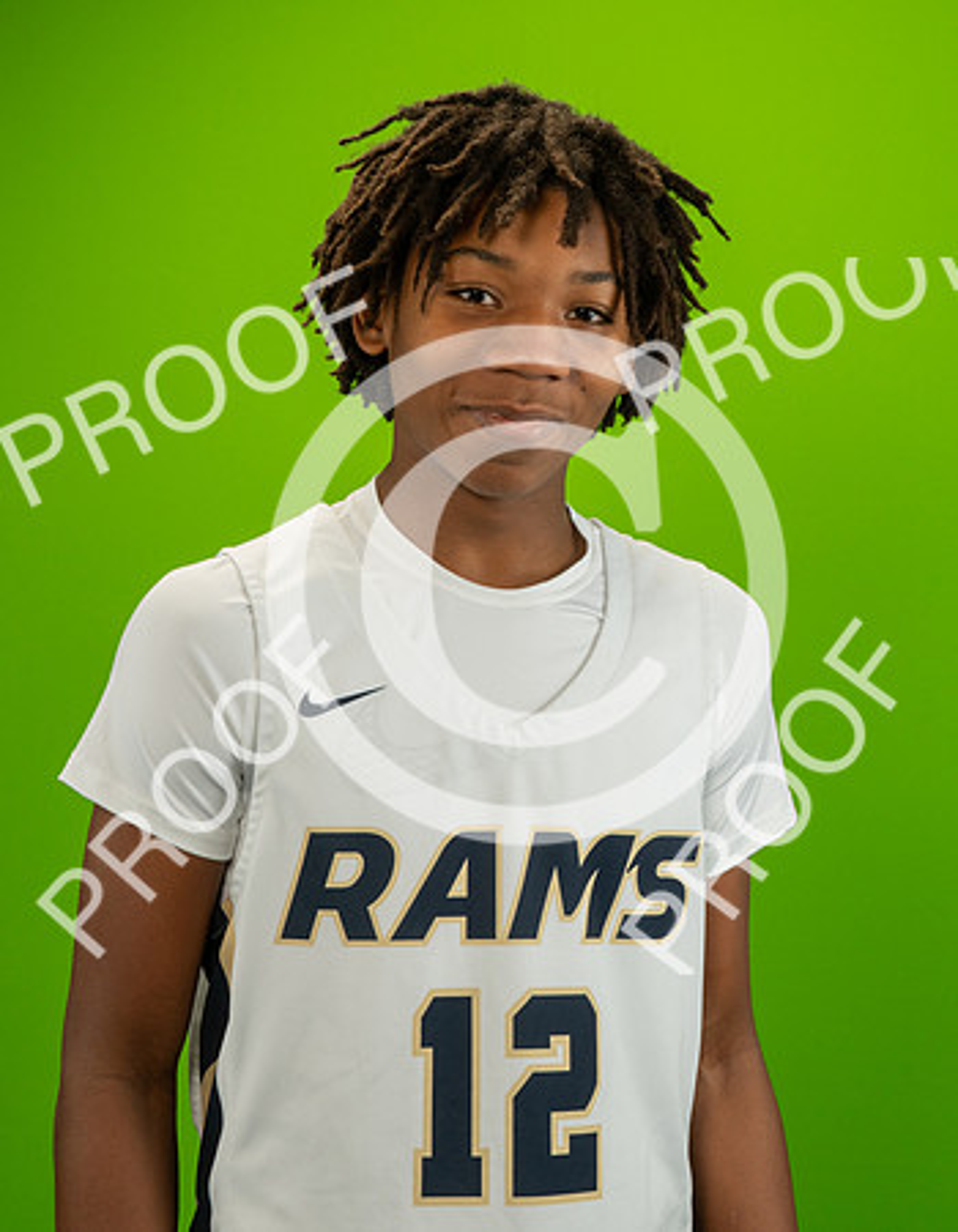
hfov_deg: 18.4
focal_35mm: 82
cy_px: 565
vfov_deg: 23.5
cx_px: 531
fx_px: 2962
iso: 800
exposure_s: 1/60
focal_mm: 53
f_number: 18
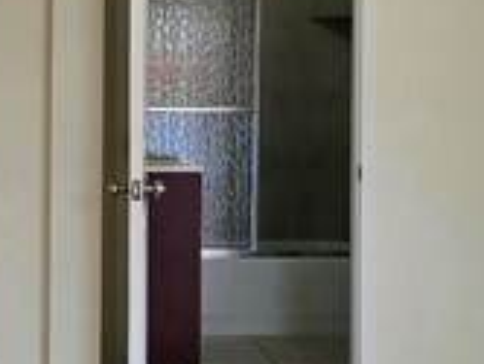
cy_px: 146
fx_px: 1120
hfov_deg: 24.3
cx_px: 190
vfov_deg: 18.5
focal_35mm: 80
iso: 32
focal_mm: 2.2
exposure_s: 1/120
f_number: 1.9
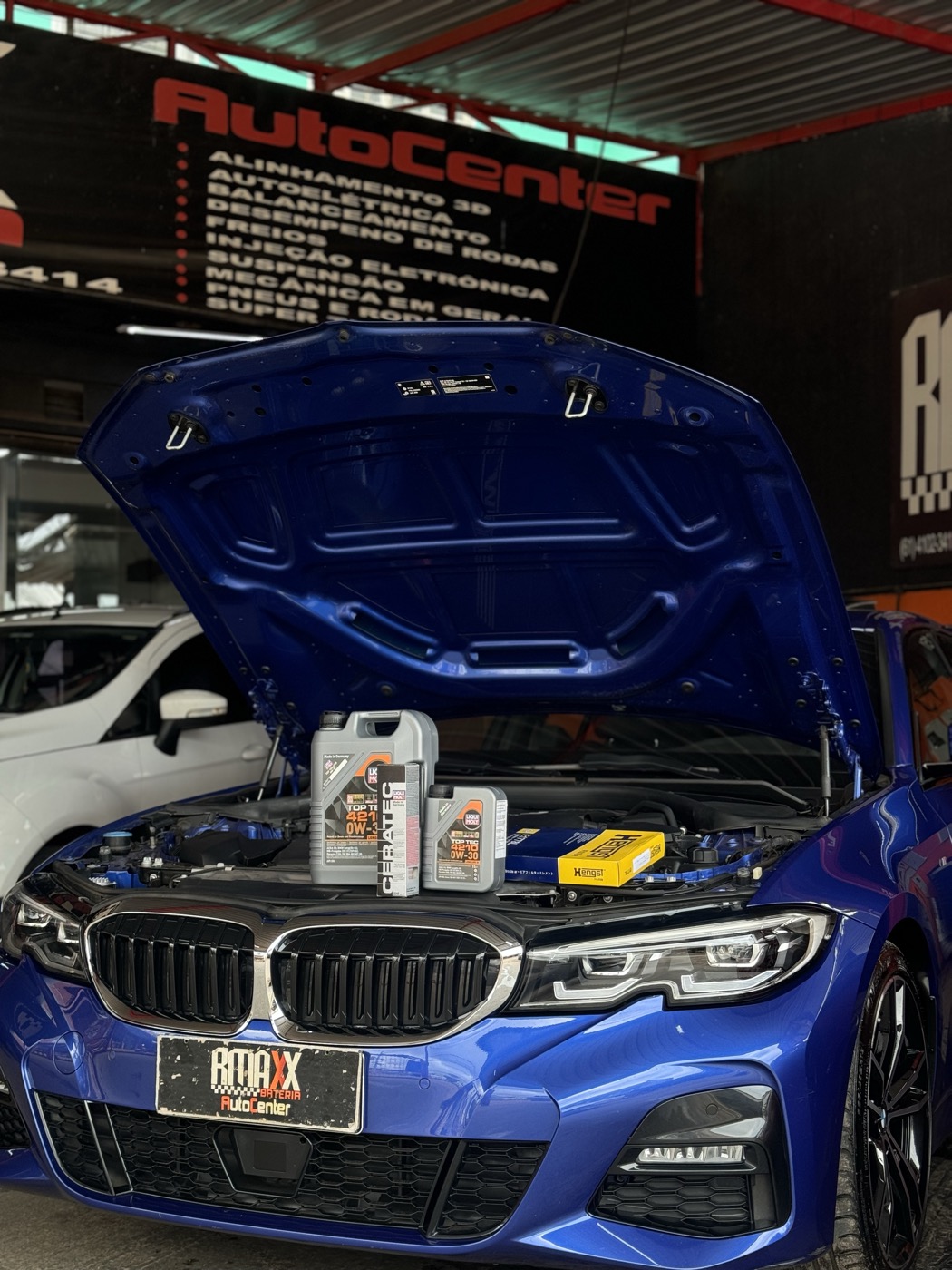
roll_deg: +0.8
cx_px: 476
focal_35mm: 48
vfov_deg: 39.7
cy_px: 635
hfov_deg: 30.3
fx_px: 1760
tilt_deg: +4.0
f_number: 1.78
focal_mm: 6.76
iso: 64
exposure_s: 1/321
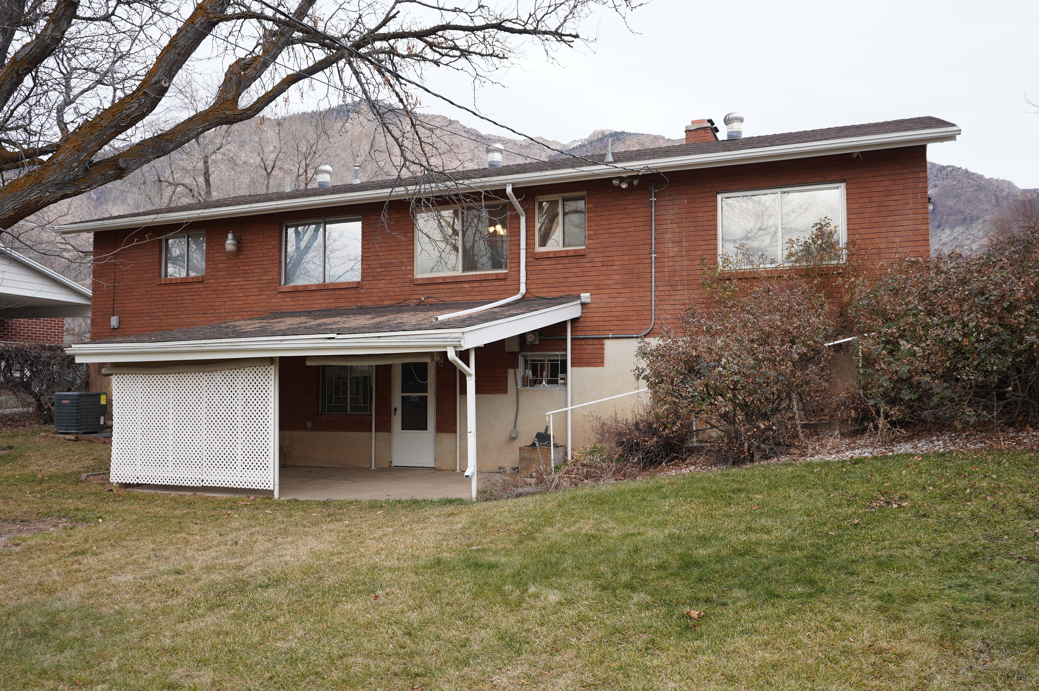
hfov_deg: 63.7
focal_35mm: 29
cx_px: 520
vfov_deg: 44.9
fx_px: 836
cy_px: 346
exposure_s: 1/80
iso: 100
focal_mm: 29
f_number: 4.5
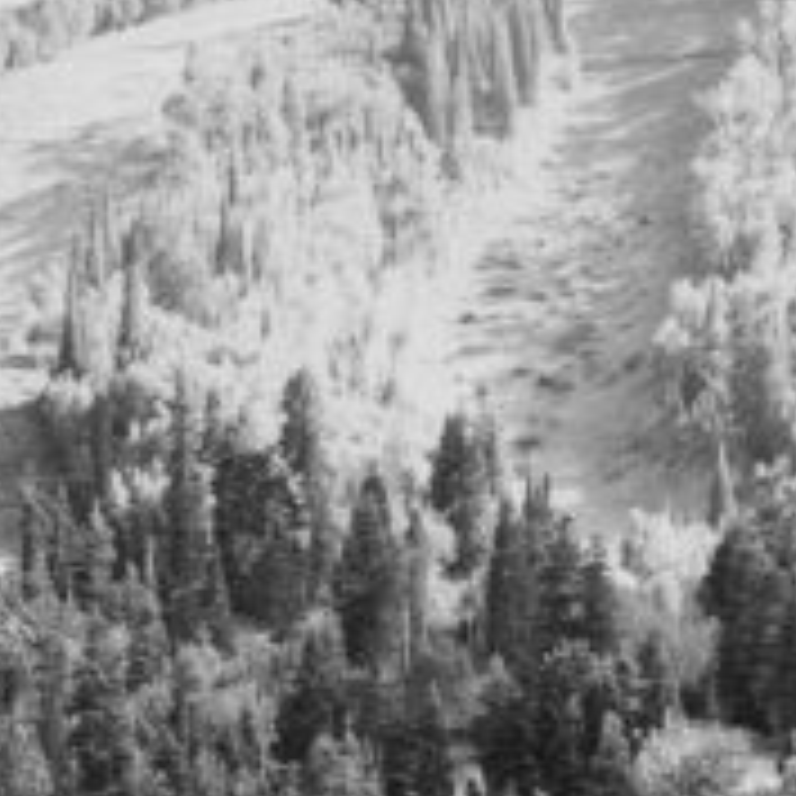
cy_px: 929
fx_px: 4735
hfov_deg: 9.4
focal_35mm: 182
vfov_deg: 9.5
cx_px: 1151
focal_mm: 37
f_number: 3.2
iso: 100
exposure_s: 1/320
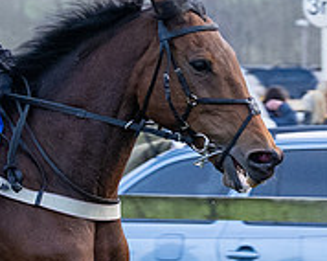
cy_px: 306
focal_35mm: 428
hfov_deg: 4.5
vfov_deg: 3.6
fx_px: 4138
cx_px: 49
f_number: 4
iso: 1250
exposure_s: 1/500
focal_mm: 70
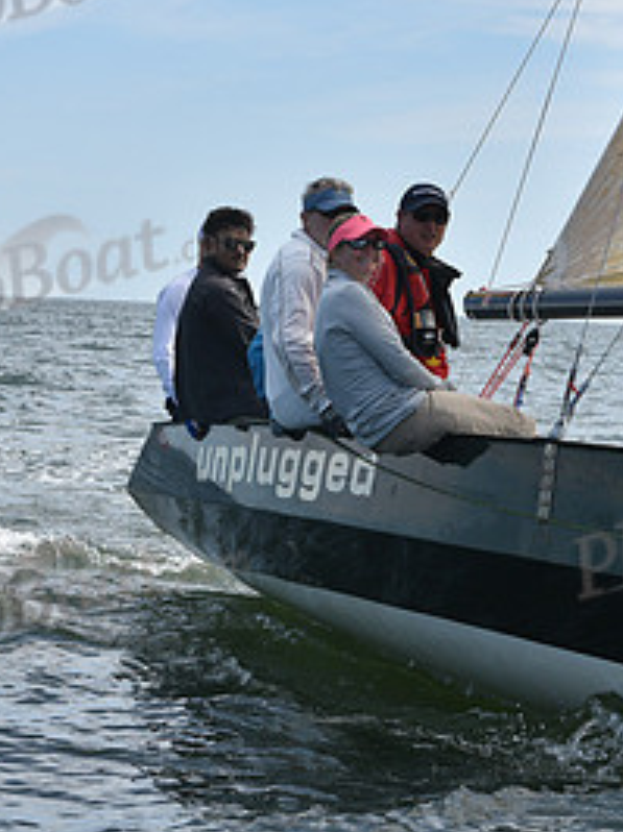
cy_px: 399
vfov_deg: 13.4
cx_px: 413
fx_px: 3533
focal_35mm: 147
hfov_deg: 10.1
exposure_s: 1/1000
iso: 320
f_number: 8
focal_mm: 70
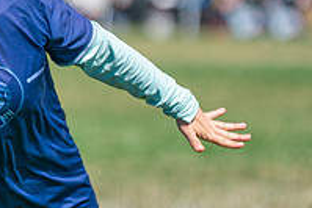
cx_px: -36
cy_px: 56
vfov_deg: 2.0
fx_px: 5984
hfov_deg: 3.0
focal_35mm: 690
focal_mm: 182
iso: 250
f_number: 2.8
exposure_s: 1/4000
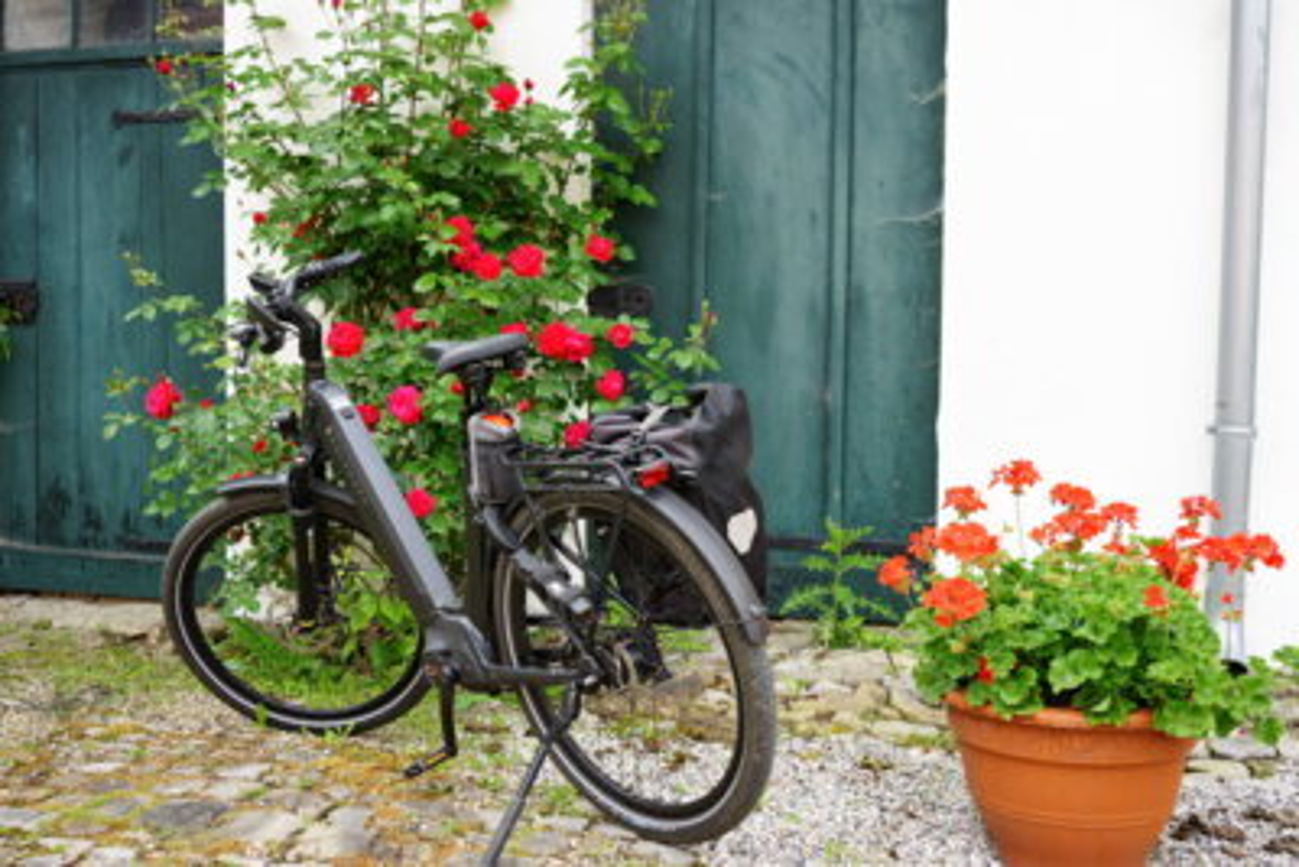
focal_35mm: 35
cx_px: 650
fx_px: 1263
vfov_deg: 37.9
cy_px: 434
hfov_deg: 54.4
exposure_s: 1/60
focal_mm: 35
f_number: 6.3
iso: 100
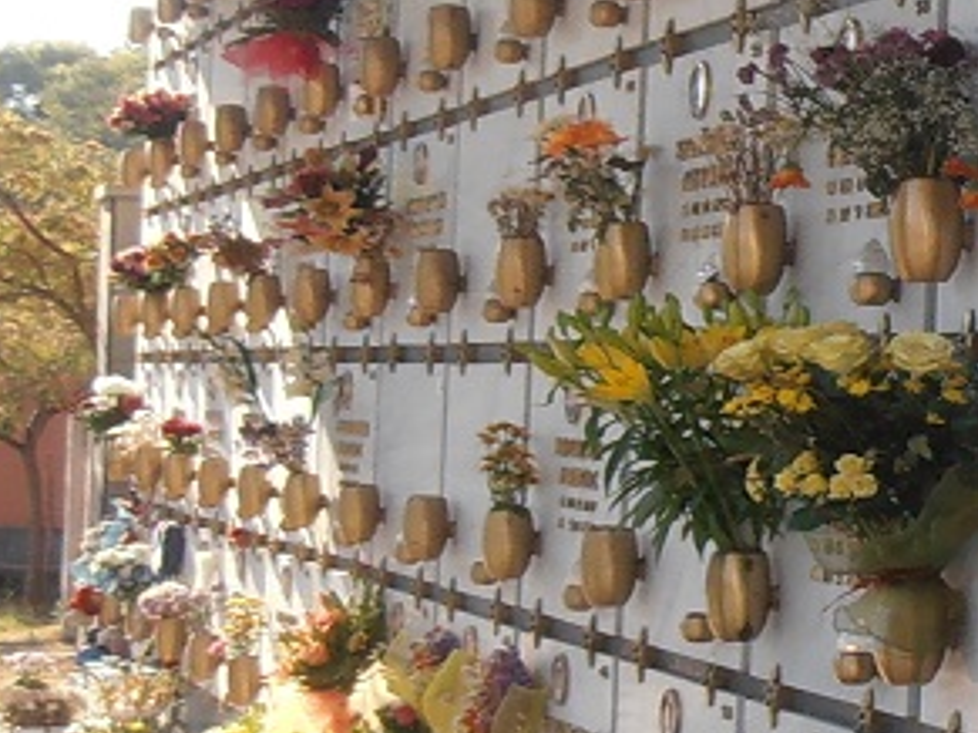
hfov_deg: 29.3
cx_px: 380
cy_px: 457
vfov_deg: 22.2
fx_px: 1864
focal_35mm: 66
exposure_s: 1/250
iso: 80
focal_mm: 4.2
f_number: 3
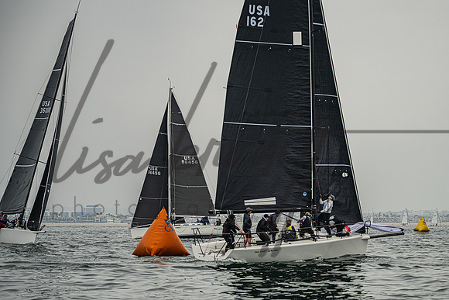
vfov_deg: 10.7
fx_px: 1592
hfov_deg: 16.0
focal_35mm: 128
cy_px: 184
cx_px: 284
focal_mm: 100
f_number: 4.5
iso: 250
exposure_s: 1/4000
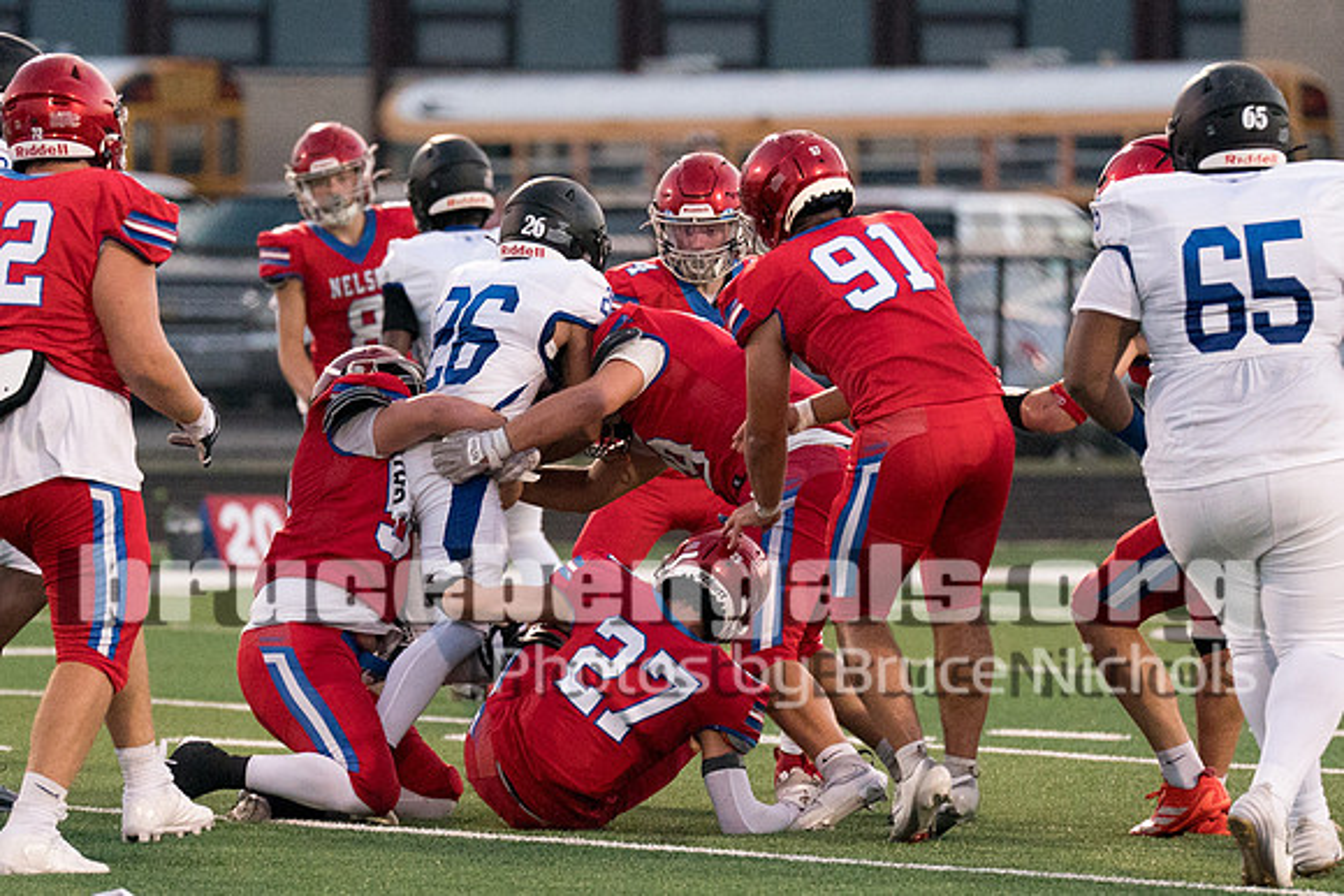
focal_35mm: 404
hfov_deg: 5.1
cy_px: 495
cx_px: 561
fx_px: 15083
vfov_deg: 3.4
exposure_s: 1/2000
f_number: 2.8
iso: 5000
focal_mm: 200
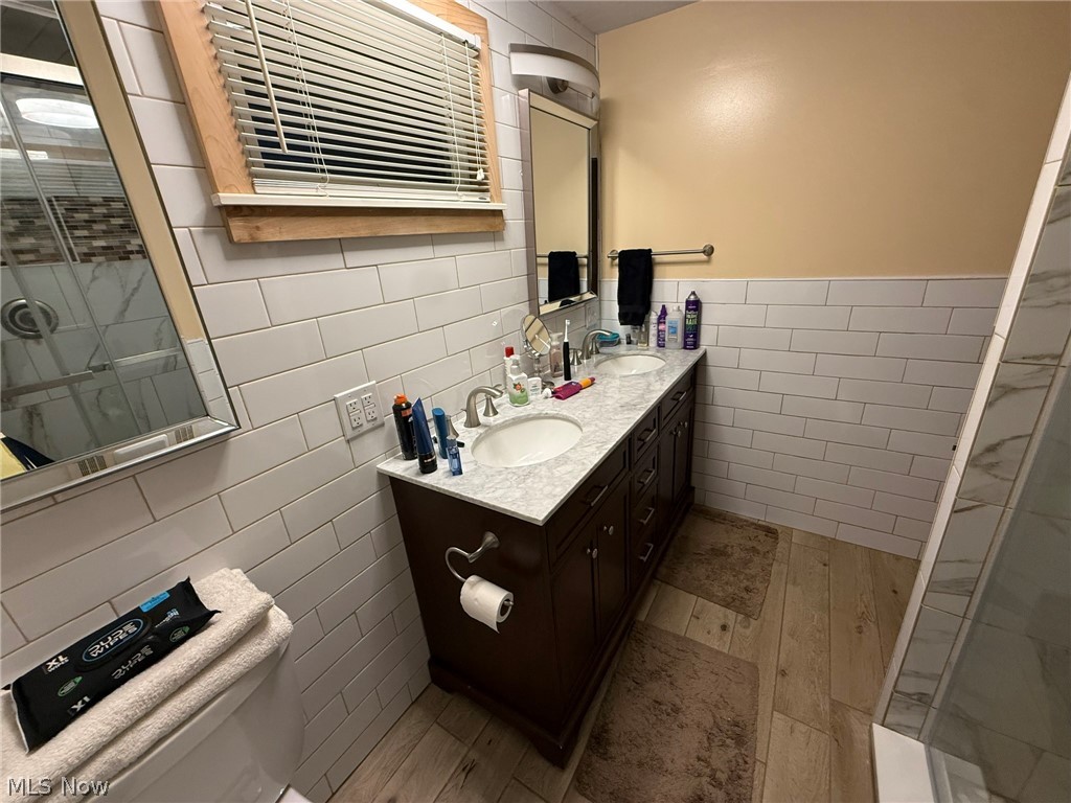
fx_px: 433
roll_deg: +4.6
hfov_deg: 102.1
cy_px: 402
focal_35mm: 14
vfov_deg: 85.7
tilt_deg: -19.4
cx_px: 536
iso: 250
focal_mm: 2.22
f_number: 2.2
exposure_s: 1/60
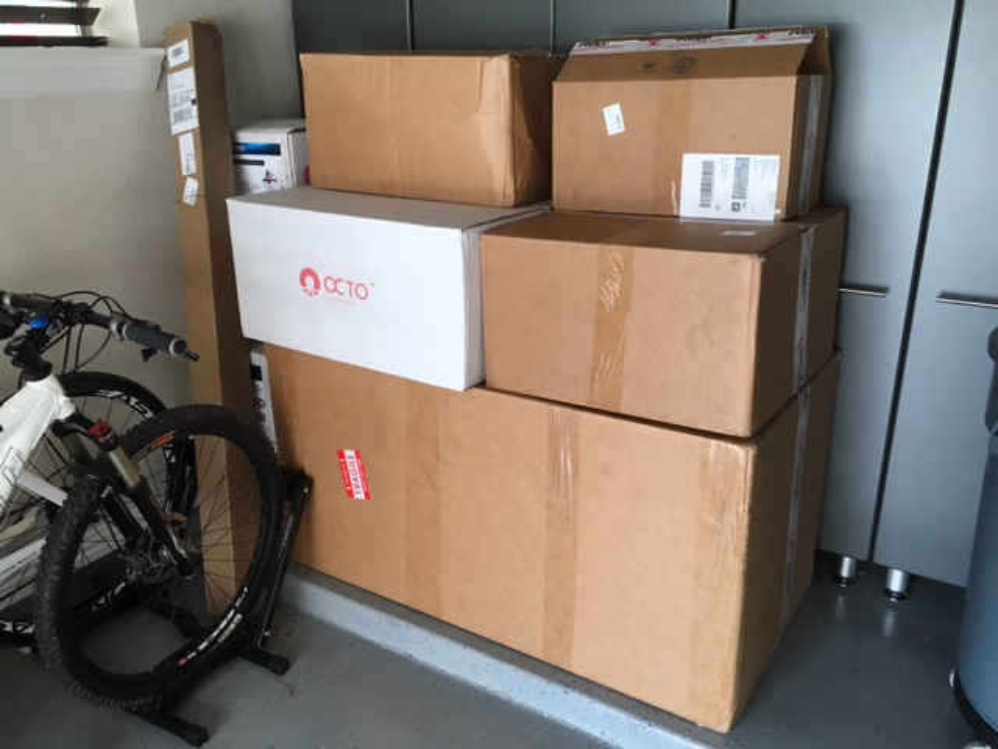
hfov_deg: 61.7
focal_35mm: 29
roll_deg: -0.2
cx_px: 499
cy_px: 374
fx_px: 836
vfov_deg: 48.2
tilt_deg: -19.8
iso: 40
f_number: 2.2
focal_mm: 4.15
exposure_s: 1/30
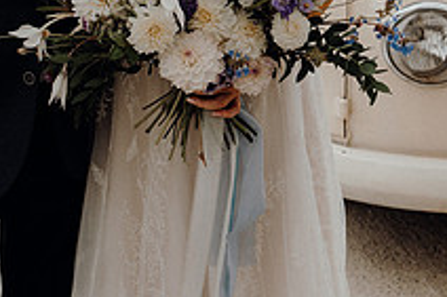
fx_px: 1055
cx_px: 274
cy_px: -85
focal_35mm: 85
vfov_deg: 15.3
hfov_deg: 23.9
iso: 250
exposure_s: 1/200
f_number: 3.5
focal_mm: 31
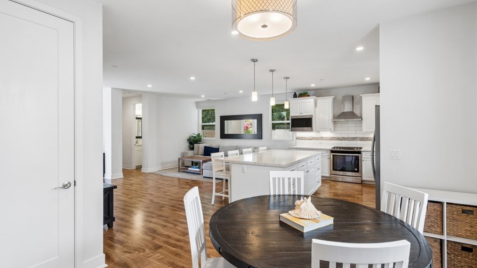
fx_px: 215
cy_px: 132
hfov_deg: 95.9
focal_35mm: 17
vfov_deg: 63.9
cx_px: 238
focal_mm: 16
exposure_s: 1/8
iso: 200
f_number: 10
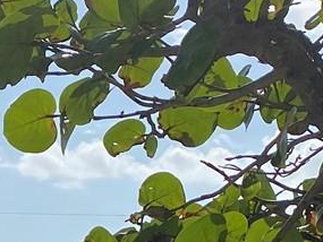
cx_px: -185
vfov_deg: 9.5
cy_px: 476
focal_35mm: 146
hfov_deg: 12.7
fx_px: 1363
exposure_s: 1/7692
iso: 32
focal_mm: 4.25
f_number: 1.8
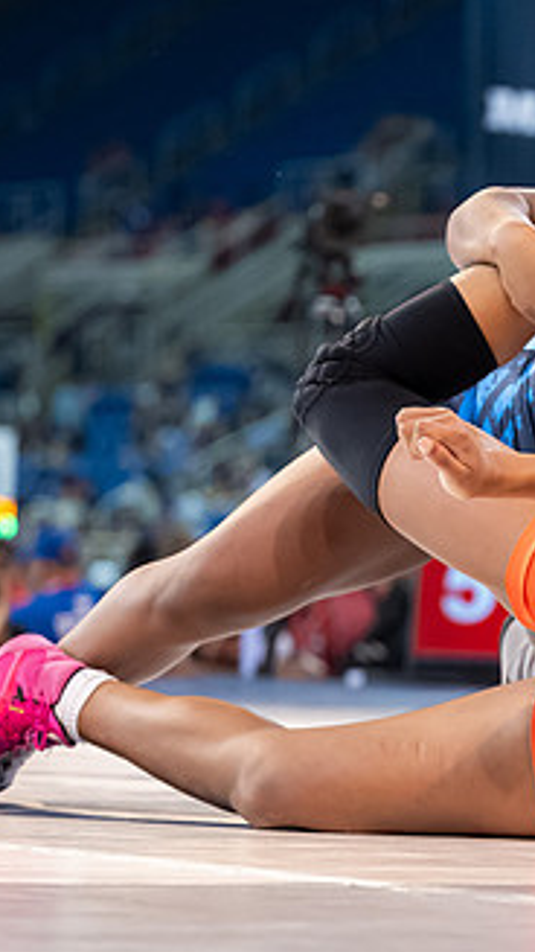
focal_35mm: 217
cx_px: 735
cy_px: 578
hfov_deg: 5.6
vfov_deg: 9.9
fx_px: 5471
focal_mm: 80
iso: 2500
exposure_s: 1/800
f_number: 2.8
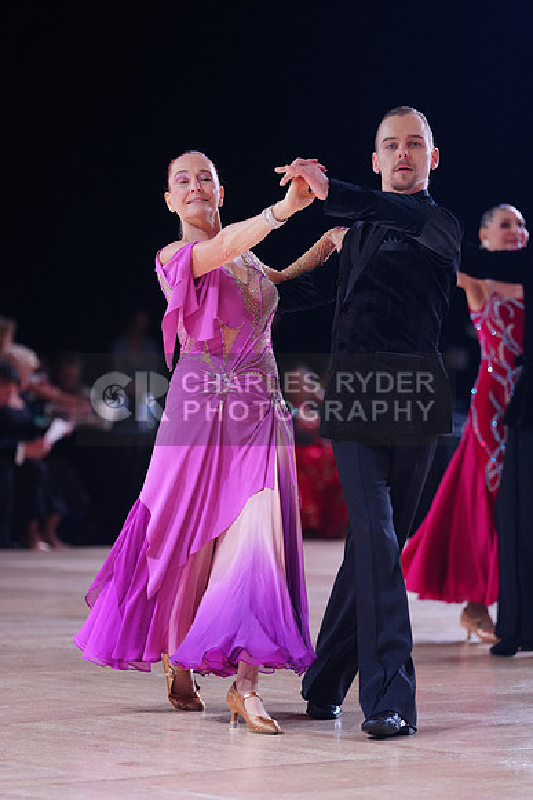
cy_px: 400
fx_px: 3396
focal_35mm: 153
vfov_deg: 13.4
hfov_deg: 9.0
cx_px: 266
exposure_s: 1/500
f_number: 2.8
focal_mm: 153
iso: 1250
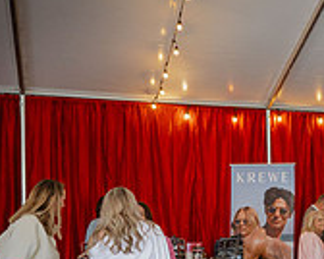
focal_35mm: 78
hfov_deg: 20.2
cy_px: 212
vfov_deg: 19.4
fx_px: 747
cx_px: 517
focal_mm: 24
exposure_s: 1/80
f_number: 2.8
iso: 1000
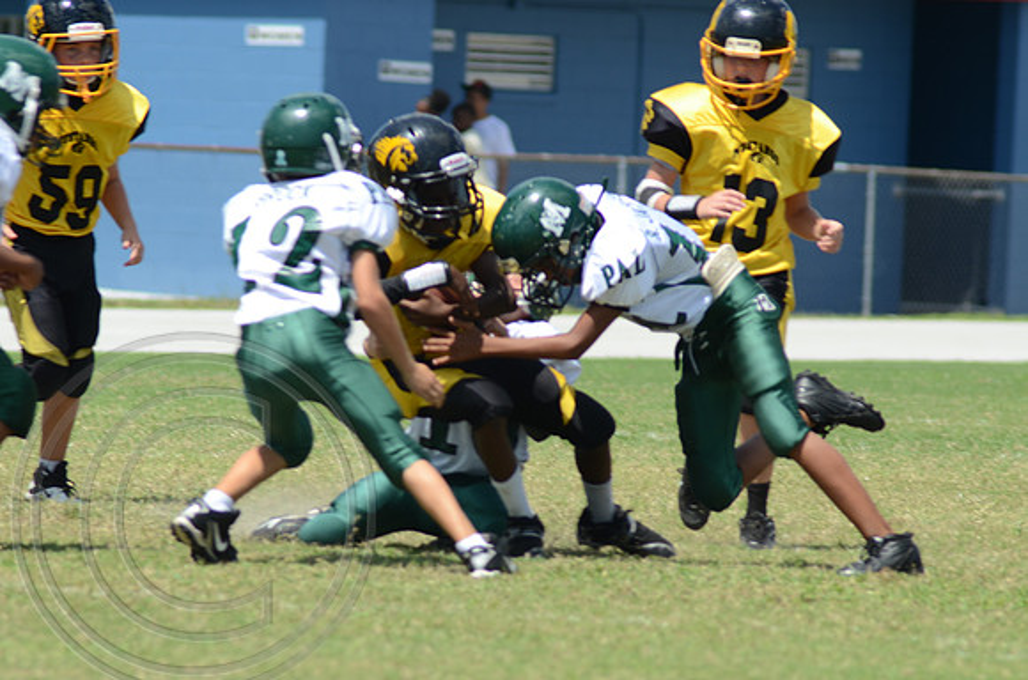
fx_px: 13677
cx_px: 514
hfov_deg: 4.3
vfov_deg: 2.9
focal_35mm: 480
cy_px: 340
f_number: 8
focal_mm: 320
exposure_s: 1/500
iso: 200
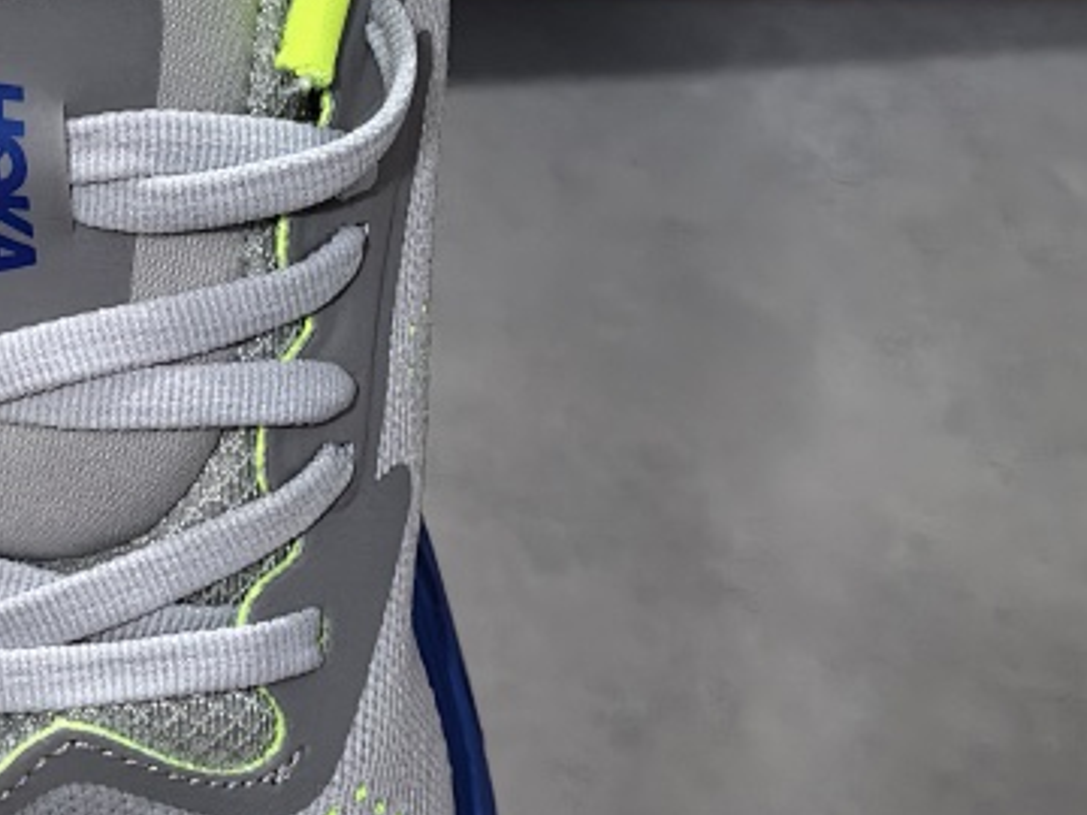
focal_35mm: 144
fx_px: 4522
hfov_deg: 13.5
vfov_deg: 10.3
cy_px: 287
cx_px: 0
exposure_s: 1/50
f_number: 2
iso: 160
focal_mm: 5.75
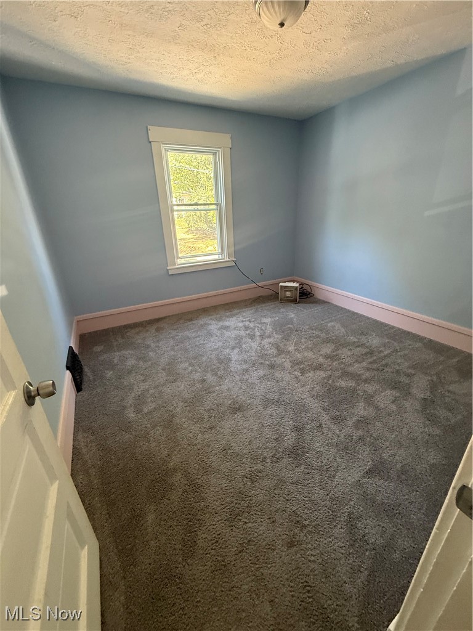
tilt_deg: -17.7
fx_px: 255
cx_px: 236
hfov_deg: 85.7
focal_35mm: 14
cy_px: 316
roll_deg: +1.0
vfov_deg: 102.1
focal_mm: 2.22
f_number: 2.2
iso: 320
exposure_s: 1/62
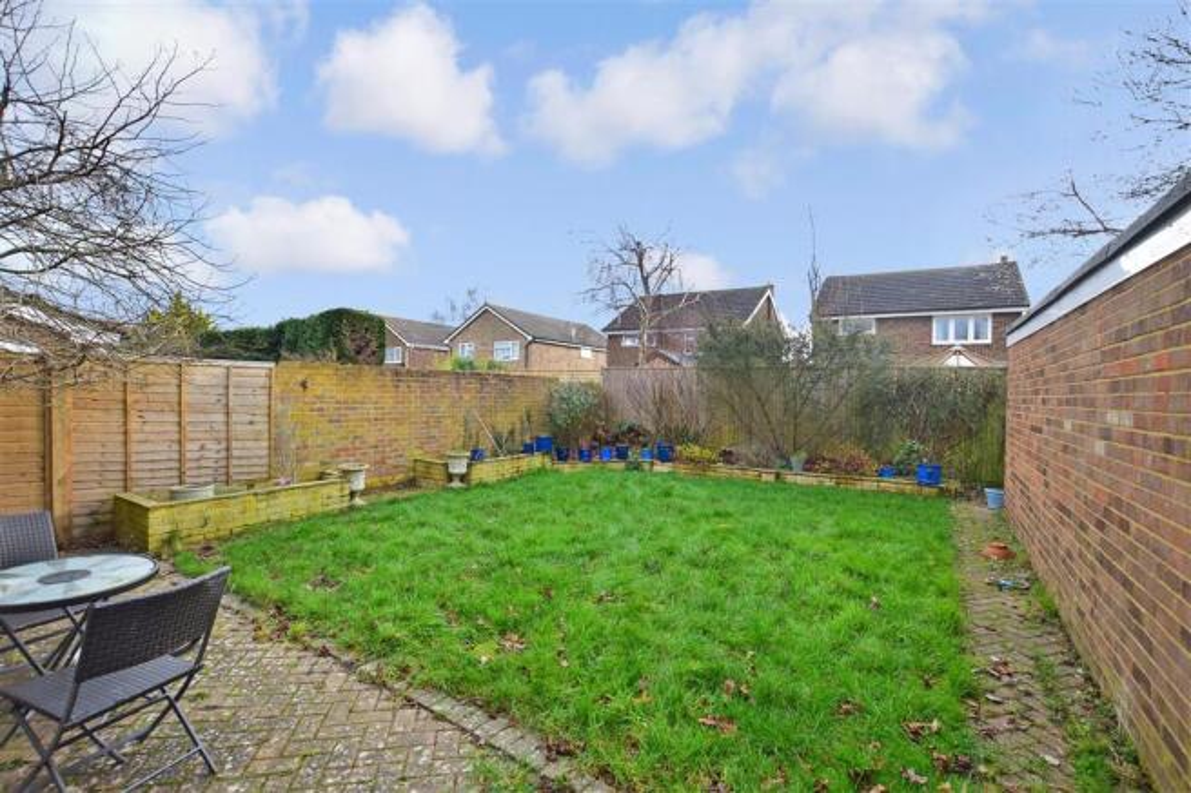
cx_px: 596
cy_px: 396
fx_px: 496
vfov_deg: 77.3
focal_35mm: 15
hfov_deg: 100.4
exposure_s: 1/100
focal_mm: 10
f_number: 7.1
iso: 400
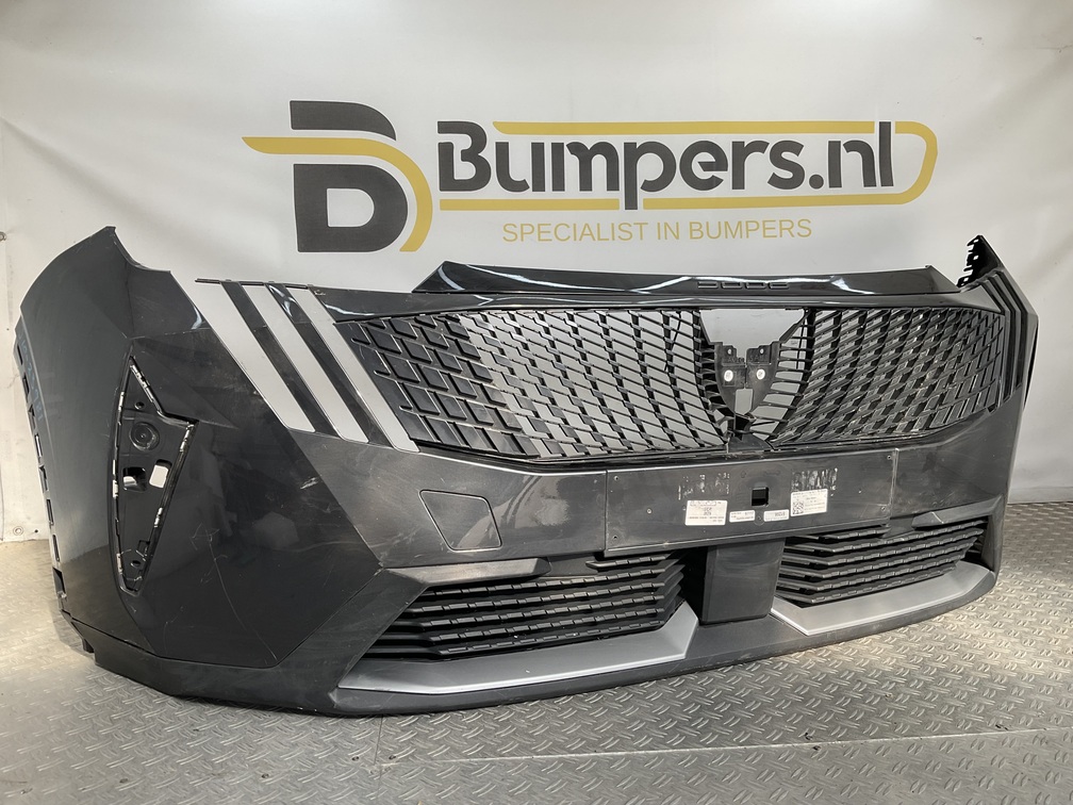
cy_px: 402
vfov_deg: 48.2
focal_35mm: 29
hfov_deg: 61.7
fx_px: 899
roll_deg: -0.4
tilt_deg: -7.3
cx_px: 536
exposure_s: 1/234
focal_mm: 3
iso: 16
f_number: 1.8
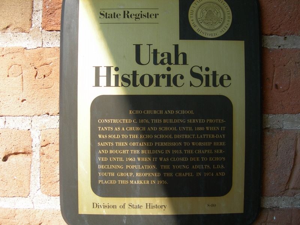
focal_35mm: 38
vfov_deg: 37.7
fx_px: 329
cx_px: 150
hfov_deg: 49.0
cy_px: 112
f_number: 2.8
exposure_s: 1/188
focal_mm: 7.8
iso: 50
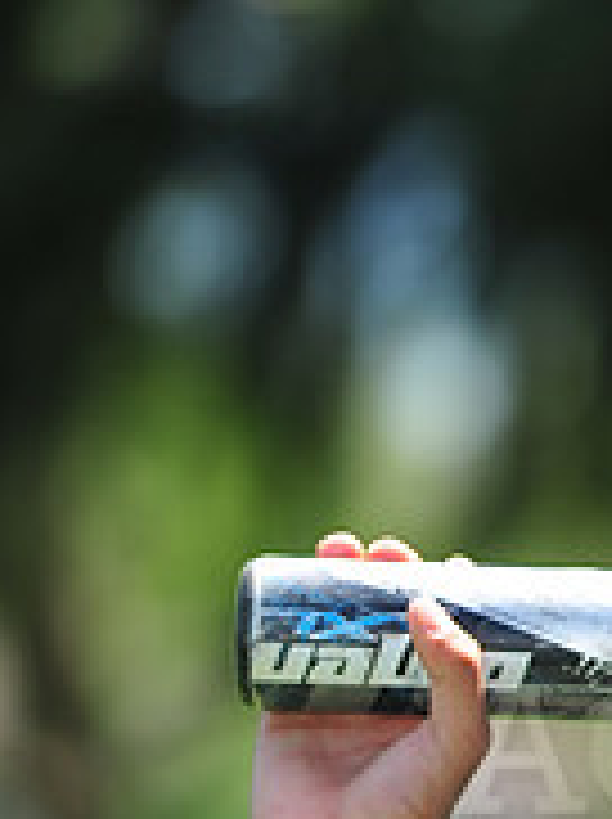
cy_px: 724
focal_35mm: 613
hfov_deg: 2.4
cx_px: 1188
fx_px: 14484
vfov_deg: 3.2
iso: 200
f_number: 4.5
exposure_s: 1/640
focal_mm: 200
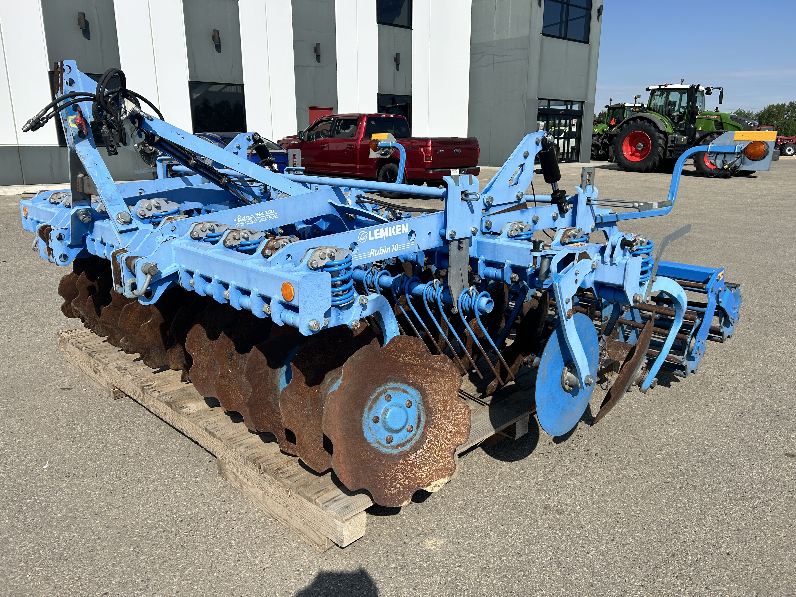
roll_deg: +0.5
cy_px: 298
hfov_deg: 67.3
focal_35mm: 26
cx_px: 398
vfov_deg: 53.1
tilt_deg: -14.7
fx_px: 598
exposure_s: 1/5882
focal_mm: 5.7
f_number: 1.5
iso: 50
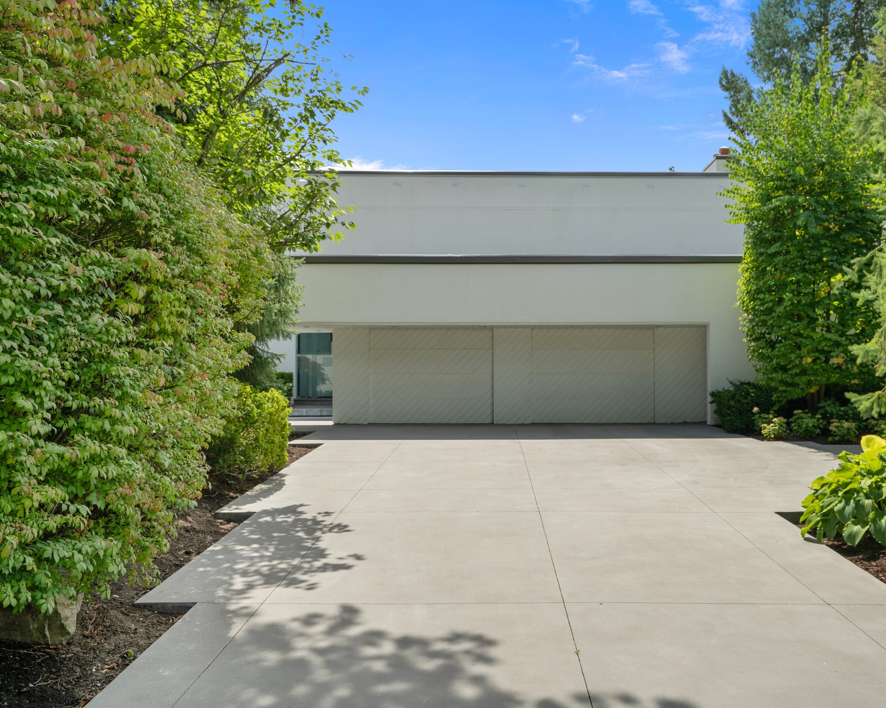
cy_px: 357
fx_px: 839
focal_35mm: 32
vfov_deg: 45.8
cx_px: 518
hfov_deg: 55.4
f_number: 7.1
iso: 100
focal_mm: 28
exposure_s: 1/80
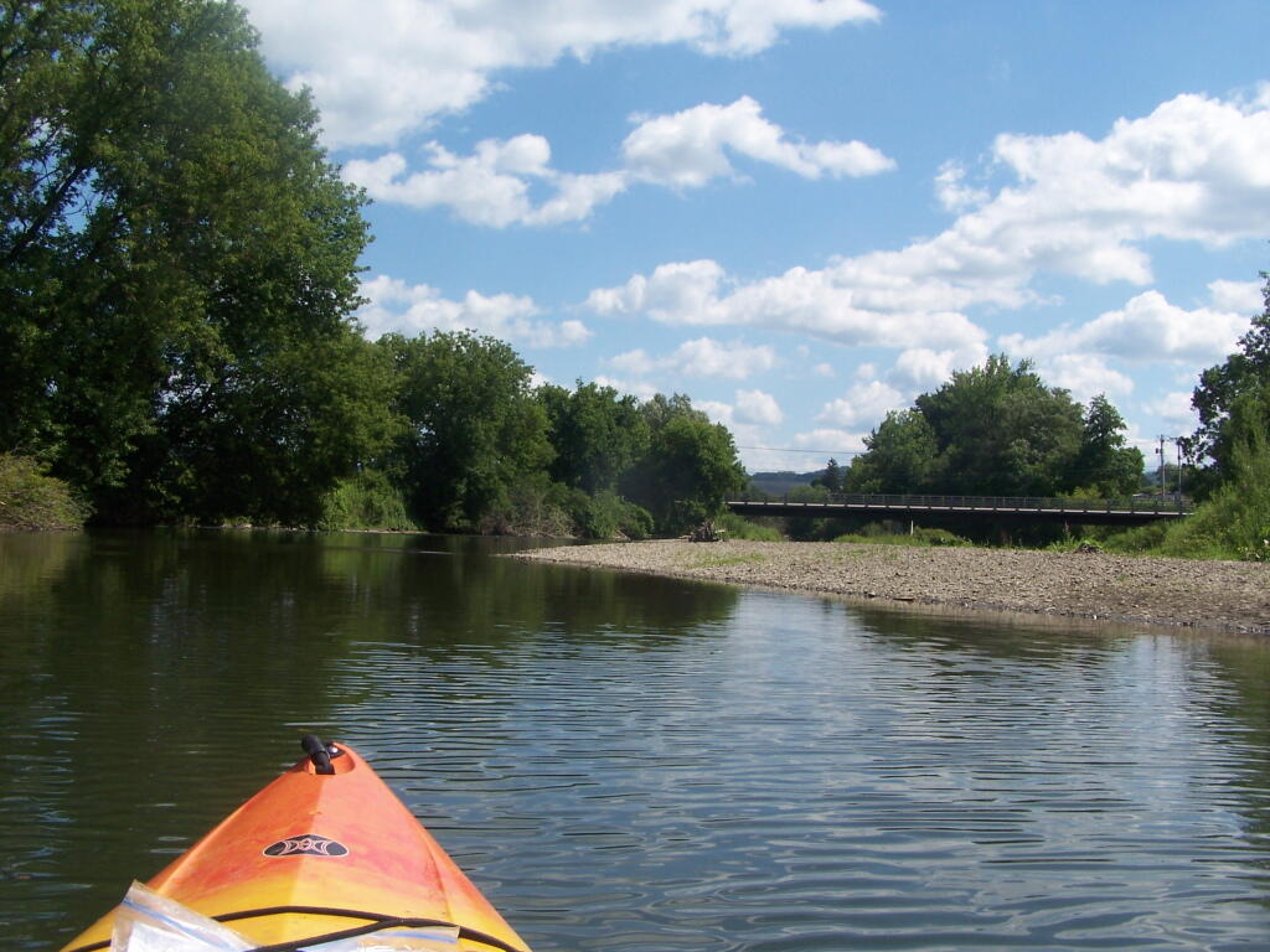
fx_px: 1394
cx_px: 635
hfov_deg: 49.0
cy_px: 476
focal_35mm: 38
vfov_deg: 37.7
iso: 80
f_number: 5.6
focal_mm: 6.3
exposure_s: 1/500
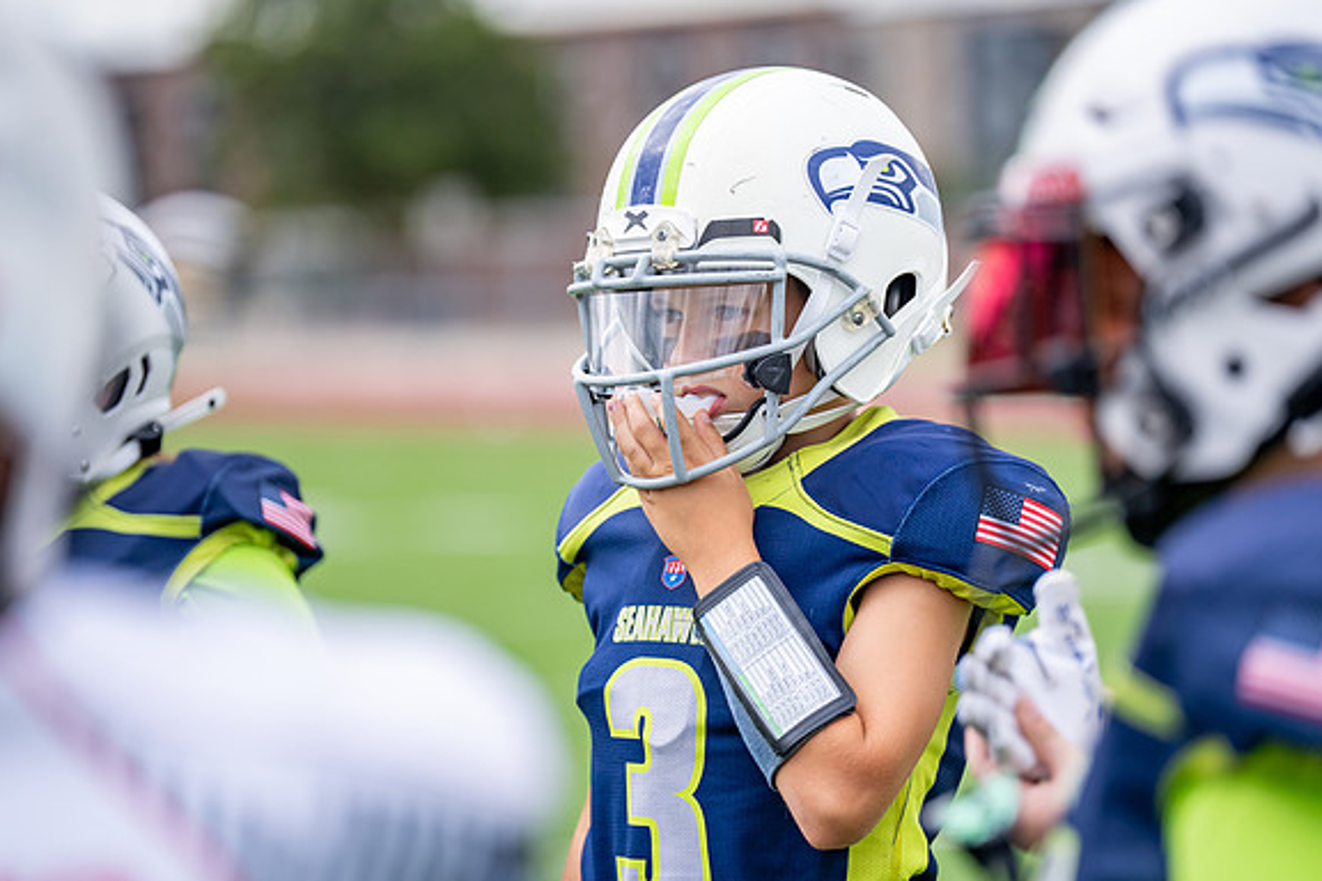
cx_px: 672
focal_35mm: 162
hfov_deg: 12.7
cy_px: 433
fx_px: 5949
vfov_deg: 8.5
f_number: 2.8
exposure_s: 1/2500
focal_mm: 156
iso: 320
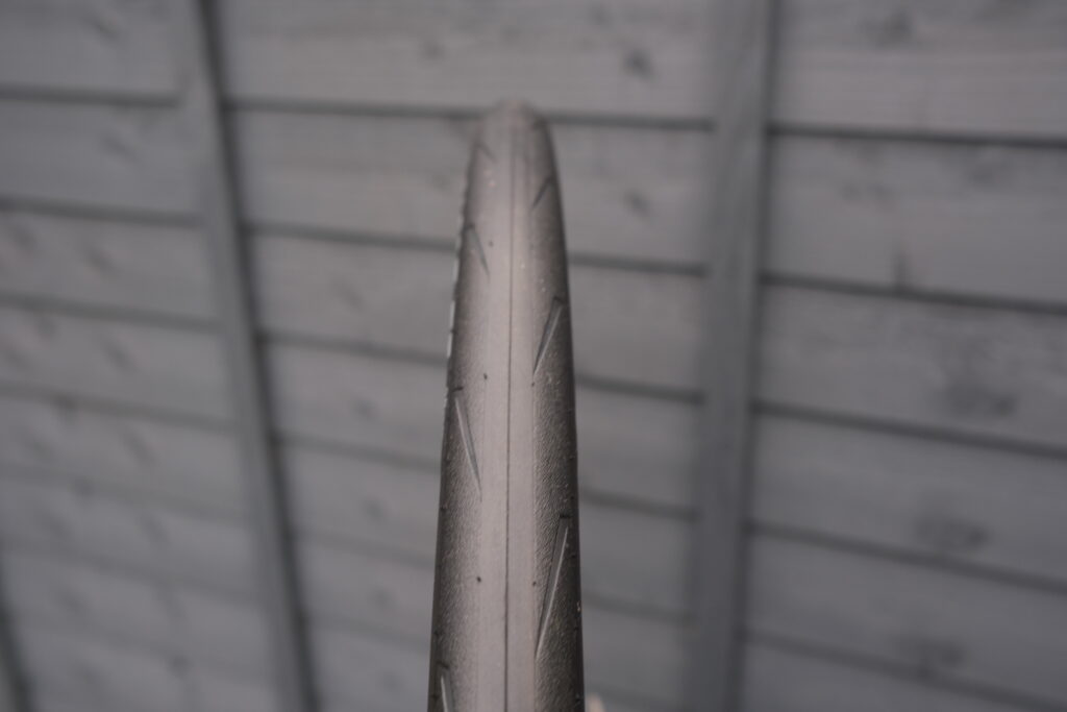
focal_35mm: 35
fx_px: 1037
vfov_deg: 37.9
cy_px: 356
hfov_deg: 54.4
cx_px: 534
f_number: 5
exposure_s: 1/45
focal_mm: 23
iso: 160
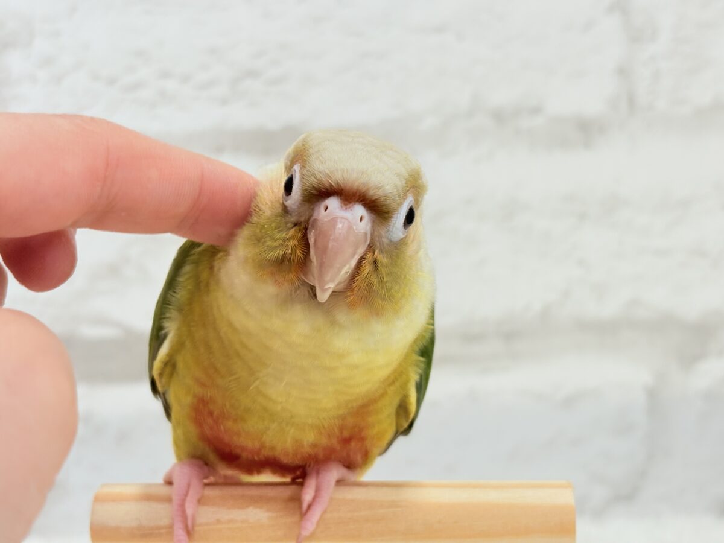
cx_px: 362
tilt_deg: -2.7
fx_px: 1088
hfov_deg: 36.8
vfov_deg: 28.0
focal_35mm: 52
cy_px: 272
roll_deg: +2.7
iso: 80
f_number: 1.6
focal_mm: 5.96
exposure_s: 1/100
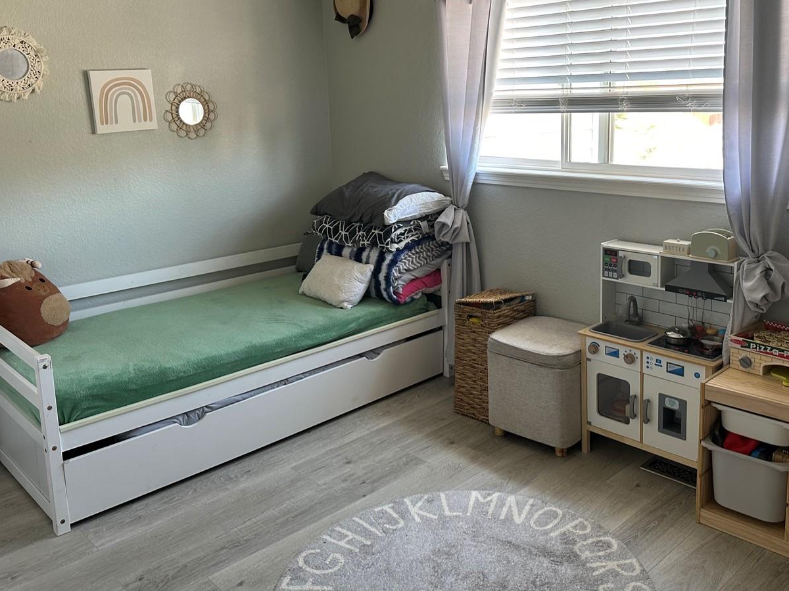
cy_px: 221
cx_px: 443
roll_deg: +0.6
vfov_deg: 43.8
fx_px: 729
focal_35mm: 32
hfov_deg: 56.7
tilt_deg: -8.9
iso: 125
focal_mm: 6.86
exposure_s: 1/60
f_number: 1.78
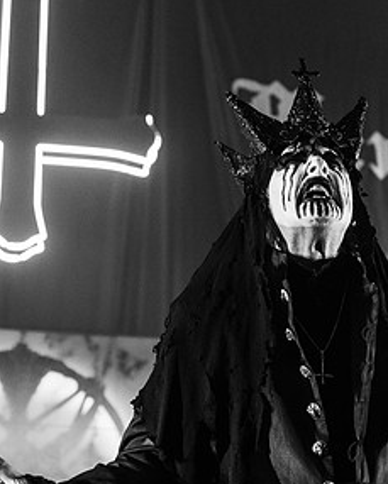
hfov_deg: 16.5
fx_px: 1334
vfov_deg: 20.5
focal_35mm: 93
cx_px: 177
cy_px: 165
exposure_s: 1/320
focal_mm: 44
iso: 2000
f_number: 3.2
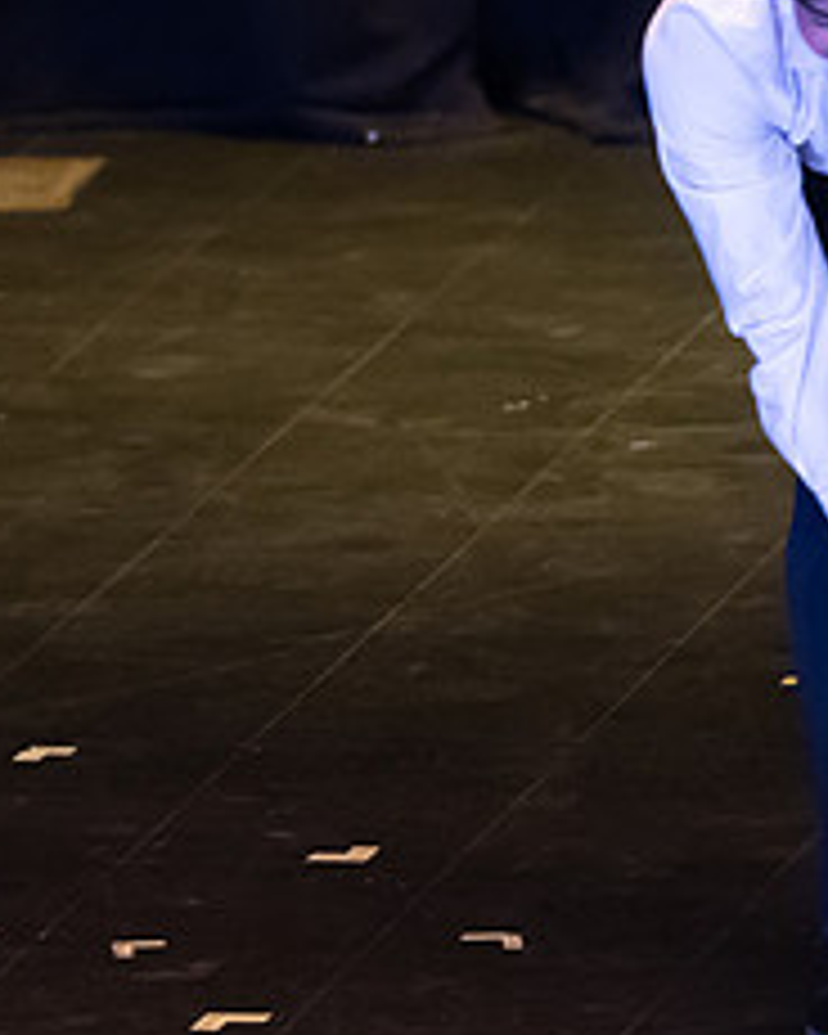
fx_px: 24689
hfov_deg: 1.9
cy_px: -150
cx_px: 334
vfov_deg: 2.4
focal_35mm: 806
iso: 4000
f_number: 2.8
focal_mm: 200
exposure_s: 1/400
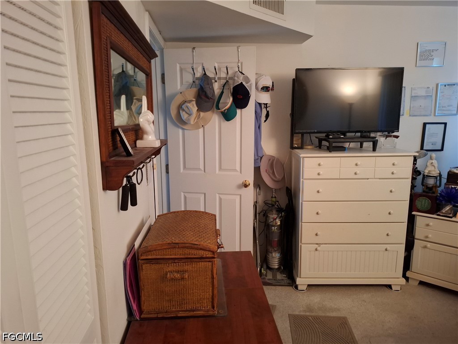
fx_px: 304
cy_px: 172
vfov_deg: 58.9
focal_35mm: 23
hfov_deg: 73.9
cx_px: 229
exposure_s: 1/25
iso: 800
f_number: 1.8
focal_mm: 5.54
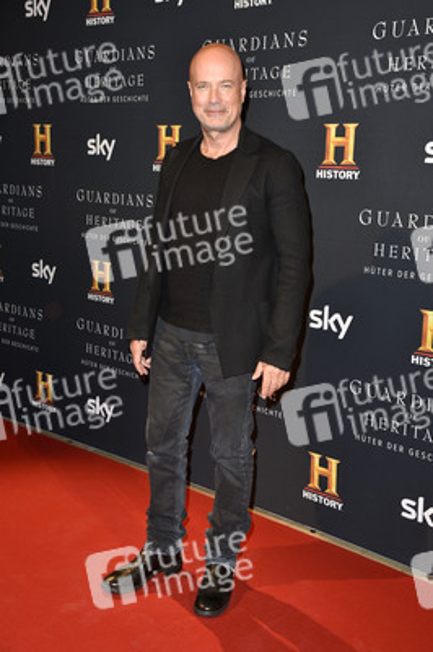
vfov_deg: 44.5
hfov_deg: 30.5
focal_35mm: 44
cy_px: 326
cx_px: 216
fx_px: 795
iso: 640
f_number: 5.6
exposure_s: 1/125
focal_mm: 44
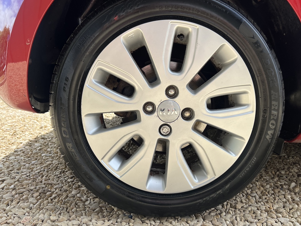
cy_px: 114
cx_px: 150
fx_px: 235
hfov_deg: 65.3
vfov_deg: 51.3
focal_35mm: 27
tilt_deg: -10.5
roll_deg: +0.6
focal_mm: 5.7
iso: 50
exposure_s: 1/1344
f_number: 1.5
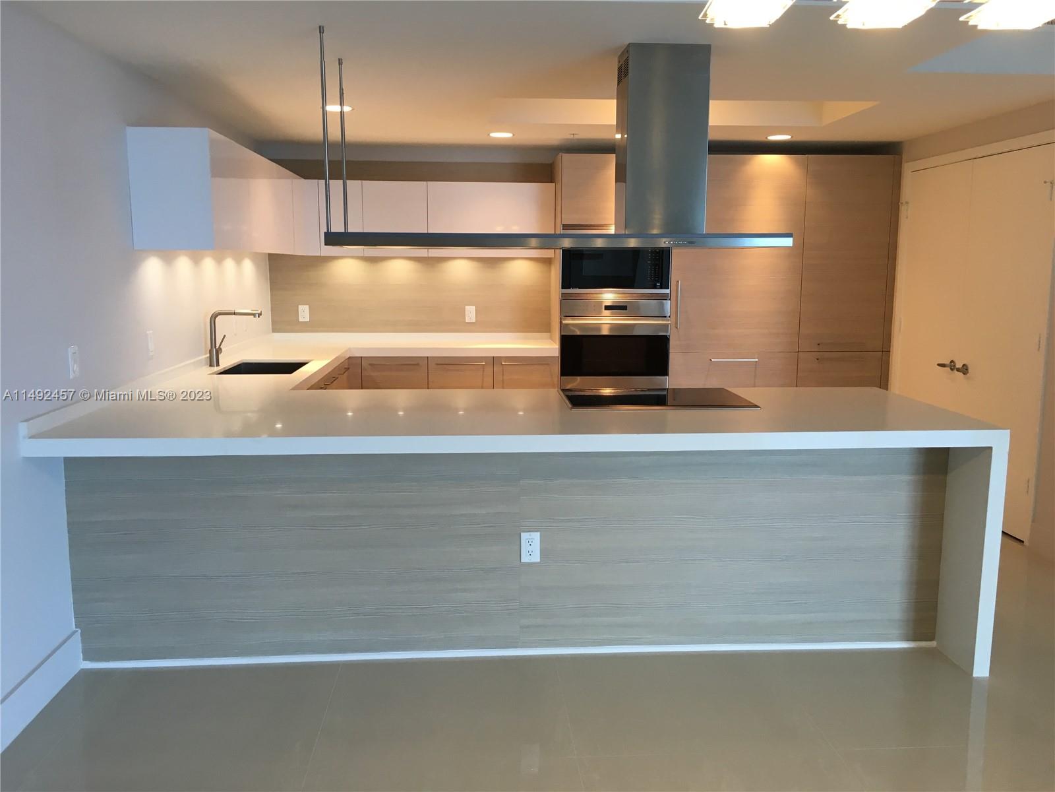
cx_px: 528
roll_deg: +0.1
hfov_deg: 61.7
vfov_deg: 48.2
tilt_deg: -7.7
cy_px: 396
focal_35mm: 29
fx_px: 884
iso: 25
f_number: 2.2
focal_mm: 4.15
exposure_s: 1/30
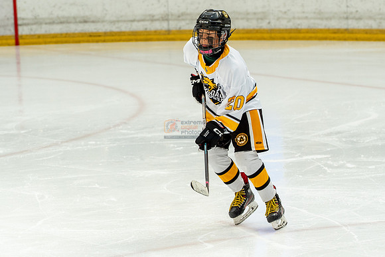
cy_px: 137
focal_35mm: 186
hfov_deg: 11.0
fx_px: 1993
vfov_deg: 7.4
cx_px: 176
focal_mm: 103
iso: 800
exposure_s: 1/1600
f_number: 3.5
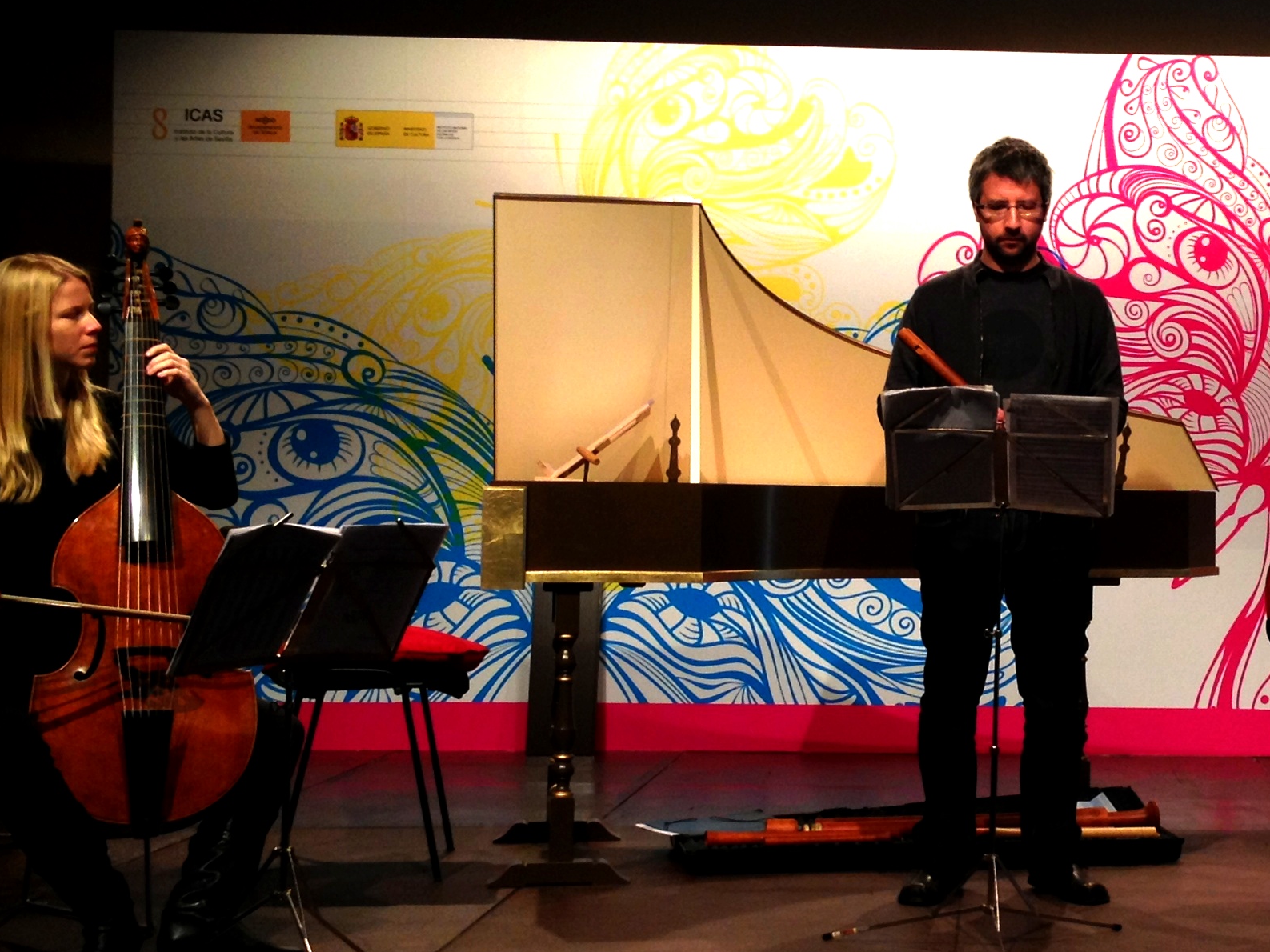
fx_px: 2641
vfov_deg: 20.4
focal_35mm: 72
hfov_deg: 26.4
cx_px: 1079
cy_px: 442
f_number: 2.4
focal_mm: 4.28
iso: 64
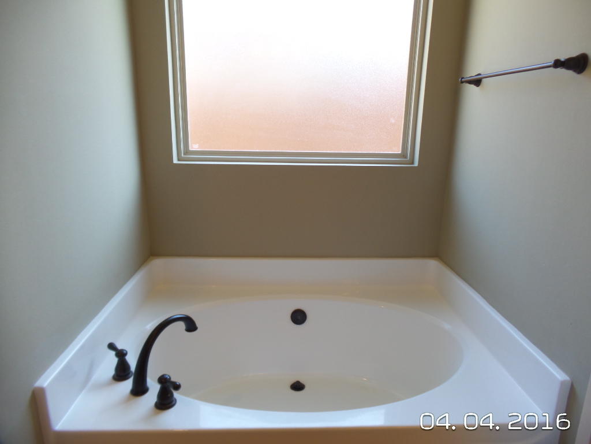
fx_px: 393
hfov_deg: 73.9
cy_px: 222
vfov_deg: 58.9
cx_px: 296
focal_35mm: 23
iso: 100
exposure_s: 1/40
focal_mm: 4.1
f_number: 2.8
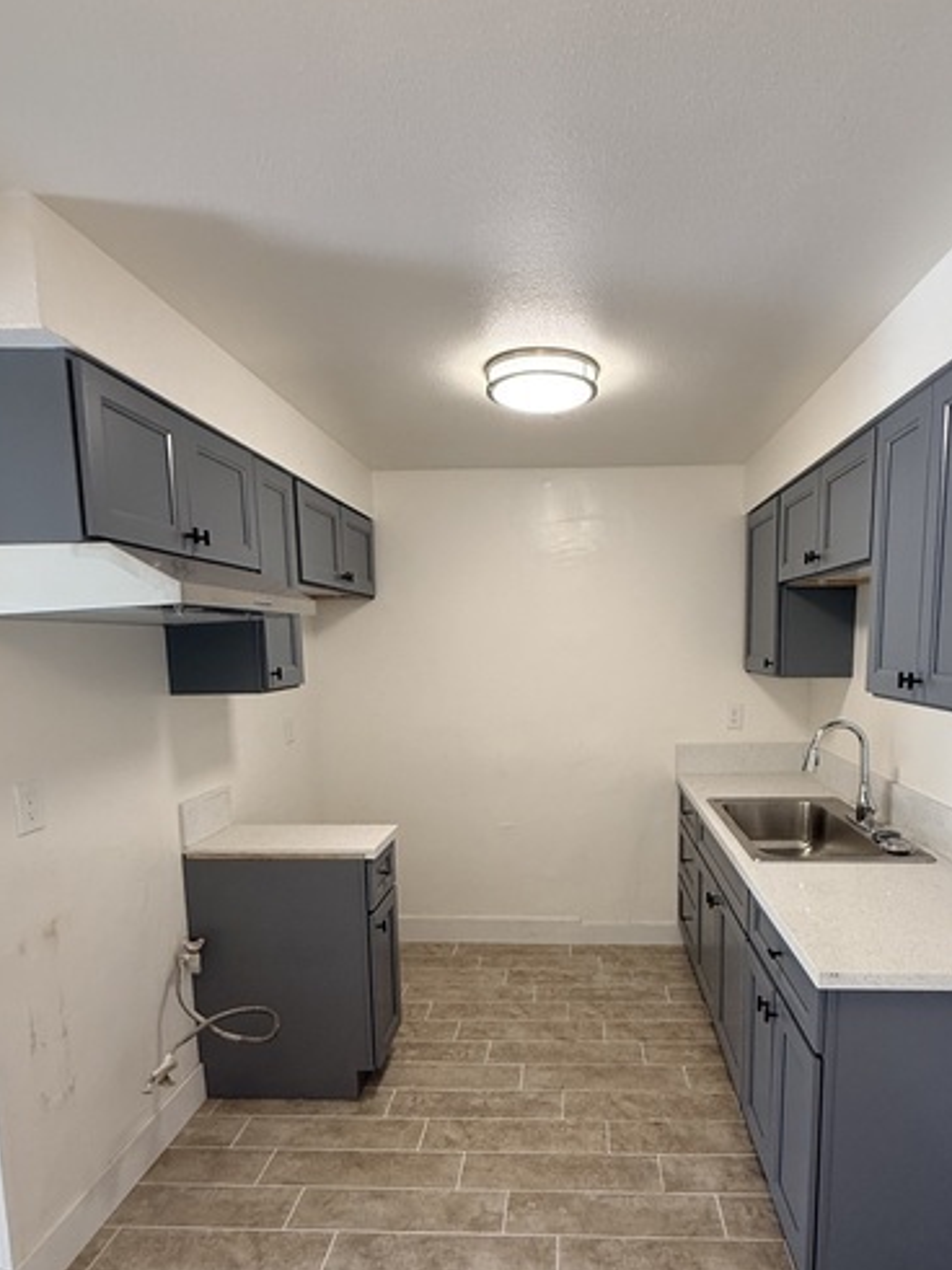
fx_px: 697
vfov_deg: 84.1
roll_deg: +0.2
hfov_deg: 68.2
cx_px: 556
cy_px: 731
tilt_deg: -7.3
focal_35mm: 19
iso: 200
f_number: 2.2
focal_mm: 2.22
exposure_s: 1/120
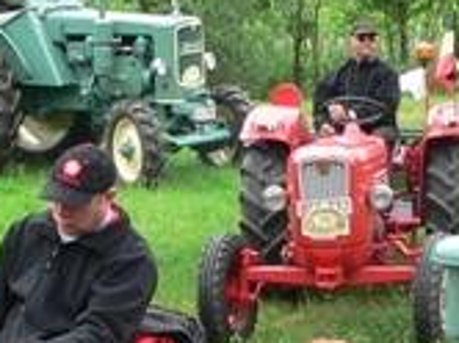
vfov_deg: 8.2
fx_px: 2304
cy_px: 622
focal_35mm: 174
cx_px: 312
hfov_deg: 11.4
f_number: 4
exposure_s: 1/125
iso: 80
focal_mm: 6
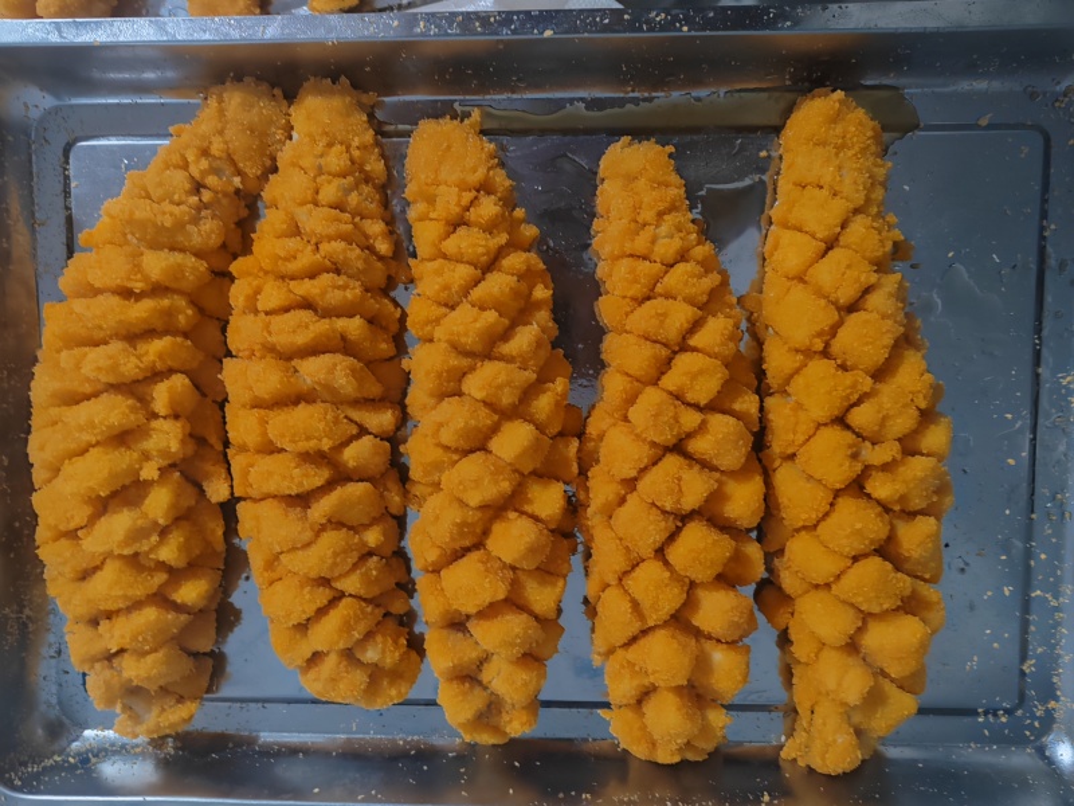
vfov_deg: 51.4
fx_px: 838
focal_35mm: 27
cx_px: 537
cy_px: 403
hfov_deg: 65.3
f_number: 1.8
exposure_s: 1/33
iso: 10000
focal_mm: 6.14
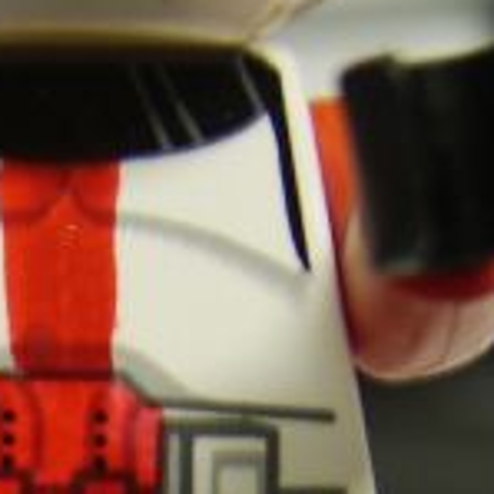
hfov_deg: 13.1
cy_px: 666
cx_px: 30
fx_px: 2131
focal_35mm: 132
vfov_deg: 12.7
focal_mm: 8.13
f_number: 2.7
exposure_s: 1/6
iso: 71
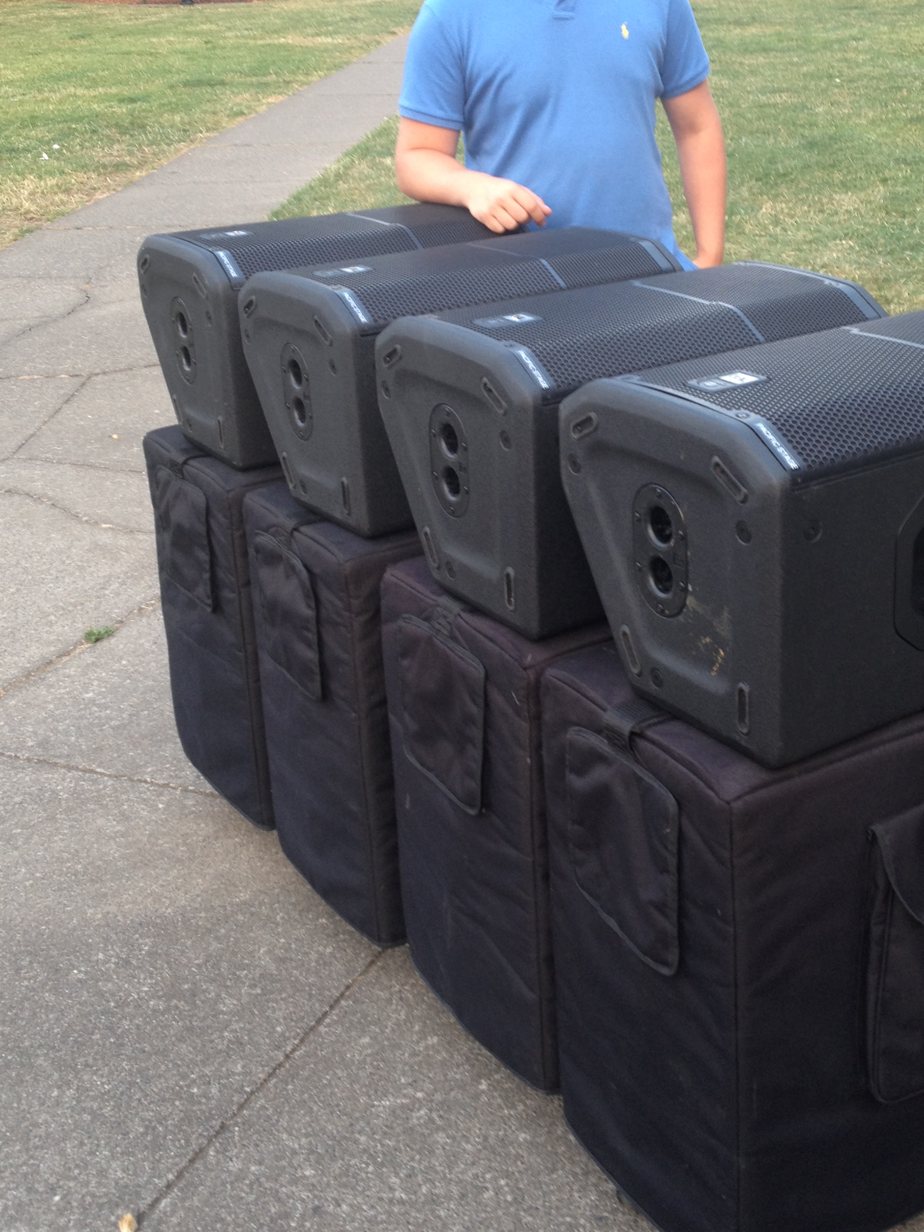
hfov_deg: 30.1
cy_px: 492
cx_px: 593
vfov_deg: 39.5
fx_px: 1708
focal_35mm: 48
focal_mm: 4.28
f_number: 2.4
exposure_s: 1/20
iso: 50
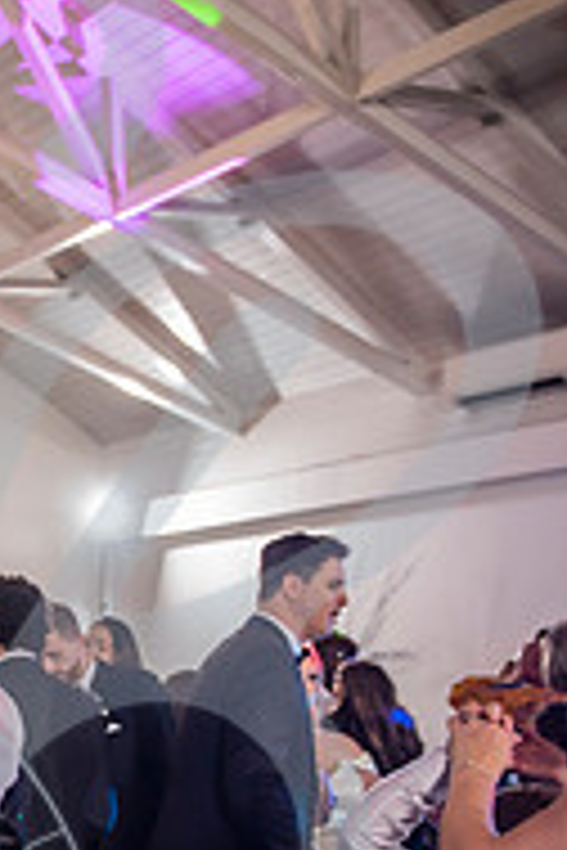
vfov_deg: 34.1
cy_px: 675
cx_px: -104
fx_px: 1347
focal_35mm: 57
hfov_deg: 22.1
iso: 1600
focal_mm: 24
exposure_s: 1/125
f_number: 2.8
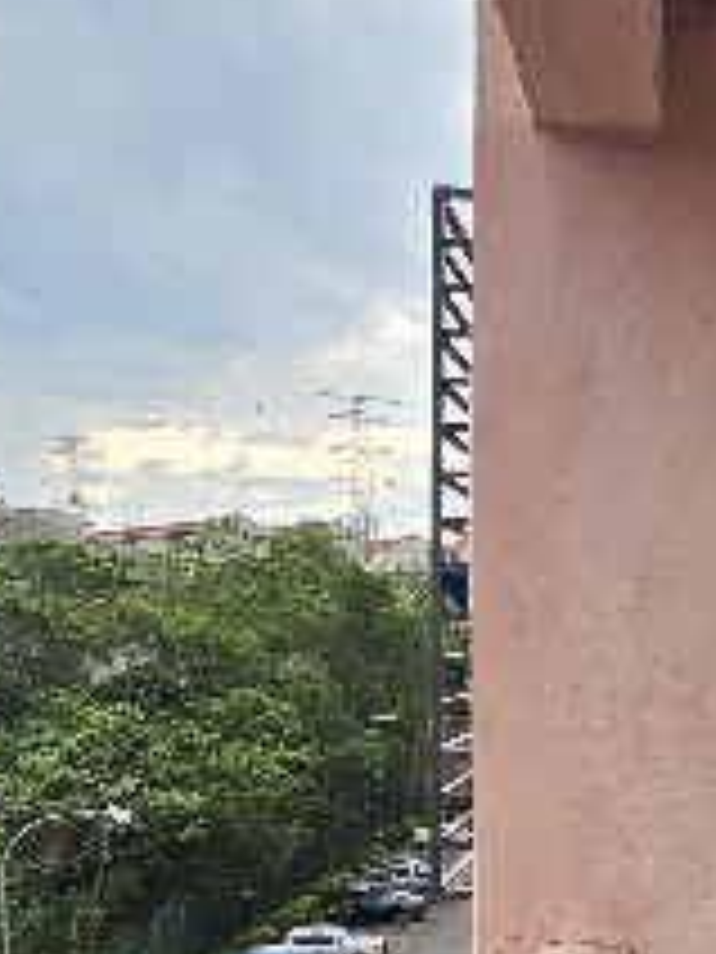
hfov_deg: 25.6
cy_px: 612
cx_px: 923
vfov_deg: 38.6
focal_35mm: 49
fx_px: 1351
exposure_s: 1/736
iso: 50
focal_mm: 2.2
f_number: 2.2
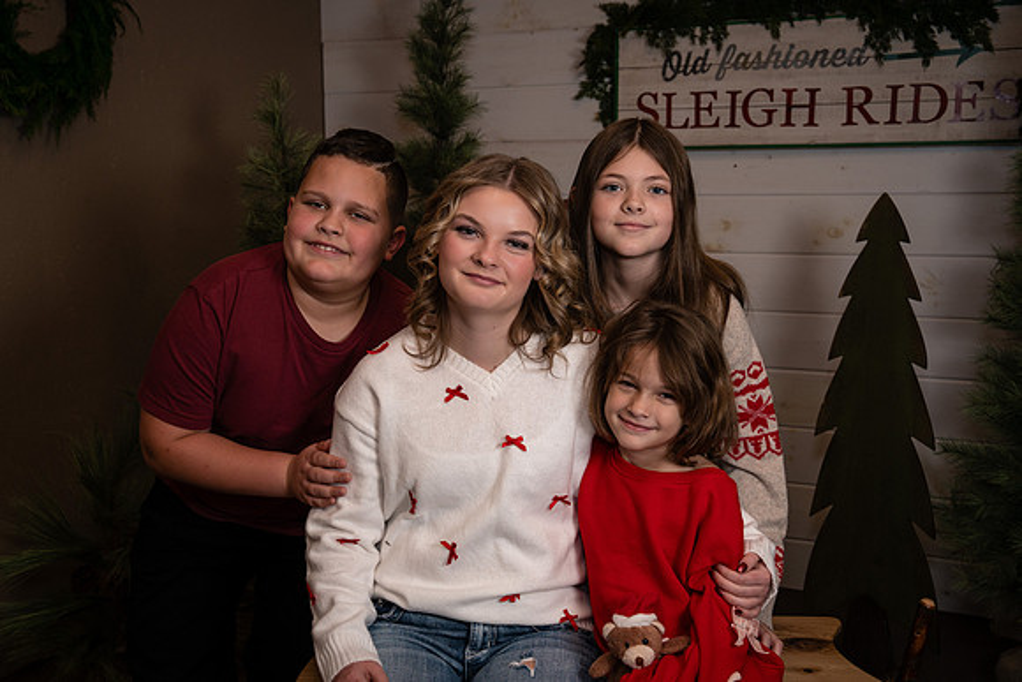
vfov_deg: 32.6
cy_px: 341
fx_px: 1164
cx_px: 511
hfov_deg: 47.4
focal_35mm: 41
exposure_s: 1/250
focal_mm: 41
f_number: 6.3
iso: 400
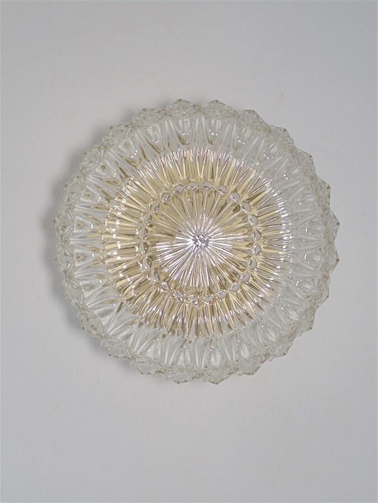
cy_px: 252
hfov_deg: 29.7
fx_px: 713
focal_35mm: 49
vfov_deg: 38.9
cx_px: 189
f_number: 4.8
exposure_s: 1/30
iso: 100
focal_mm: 8.9
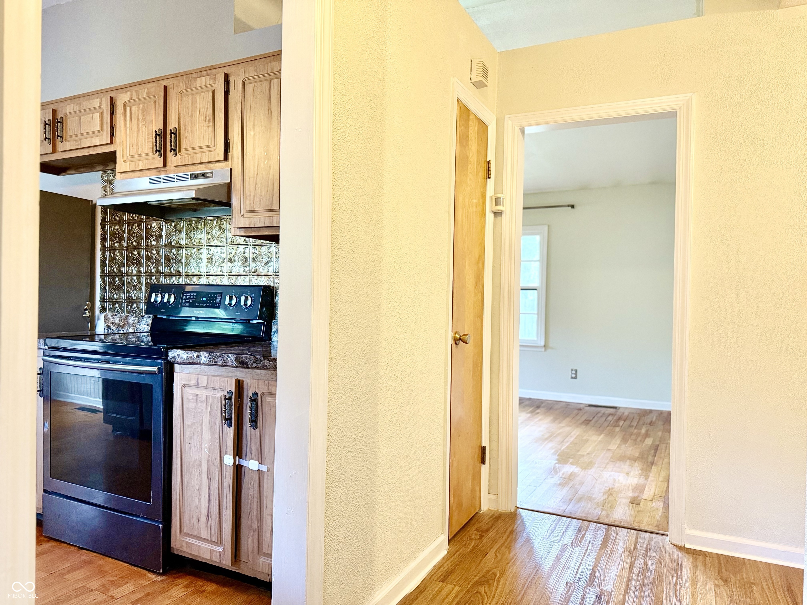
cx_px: 404
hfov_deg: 71.6
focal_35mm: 24
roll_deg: -1.4
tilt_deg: -0.1
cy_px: 302
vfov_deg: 56.8
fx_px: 560
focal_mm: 6.76
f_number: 1.78
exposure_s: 1/60
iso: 640
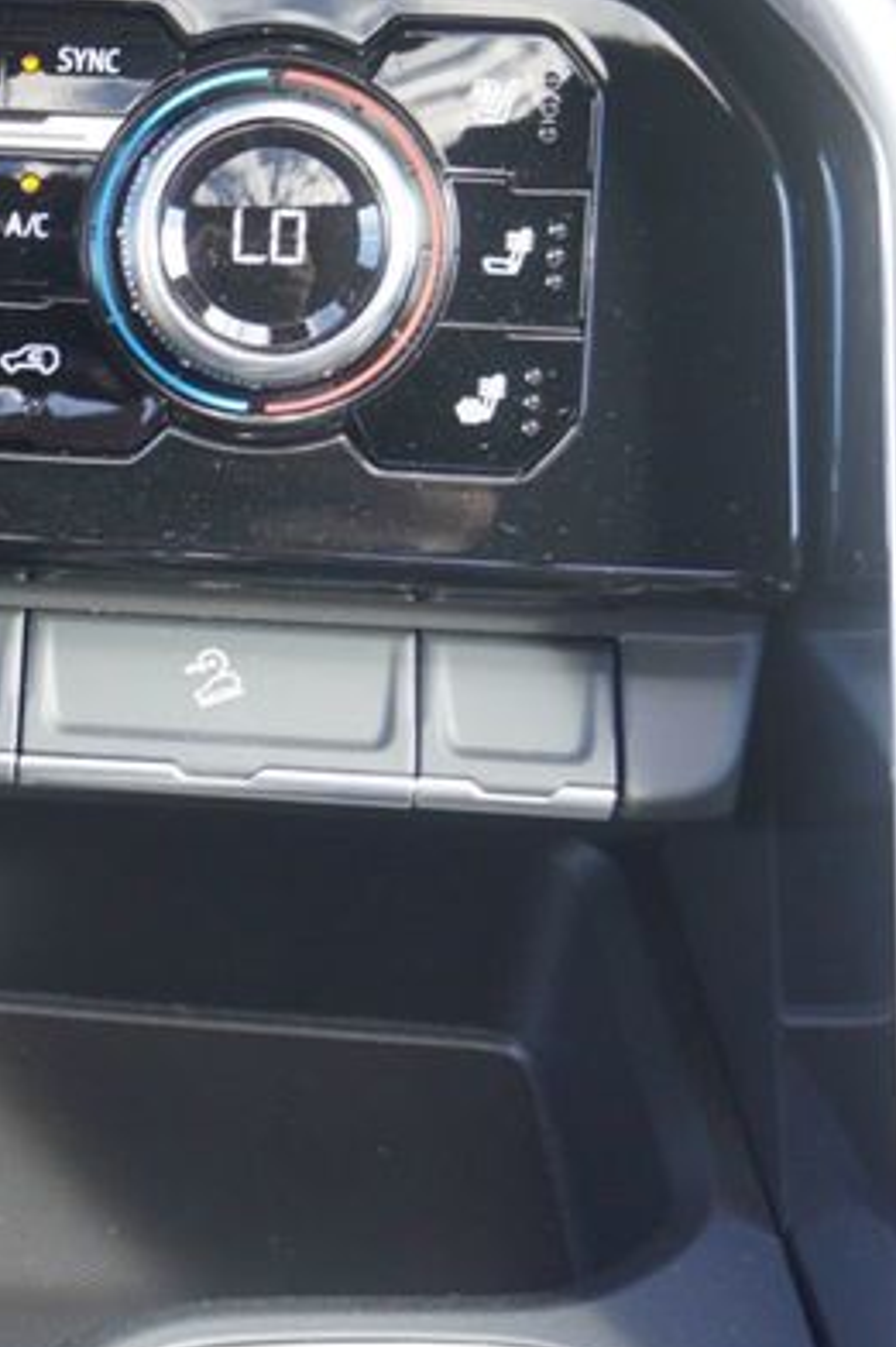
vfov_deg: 24.6
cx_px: -172
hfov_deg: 16.0
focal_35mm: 82
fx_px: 3075
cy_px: 512
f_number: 4
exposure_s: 1/60
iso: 400
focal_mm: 21
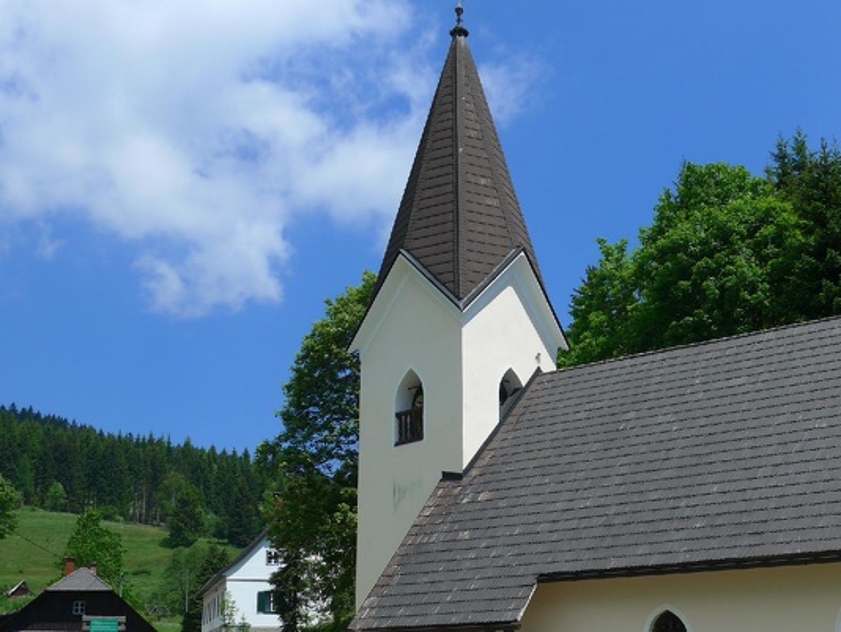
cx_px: 472
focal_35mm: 43
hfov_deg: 43.7
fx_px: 1045
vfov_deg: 33.3
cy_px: 419
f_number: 2.8
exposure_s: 1/2000
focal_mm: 6
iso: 80
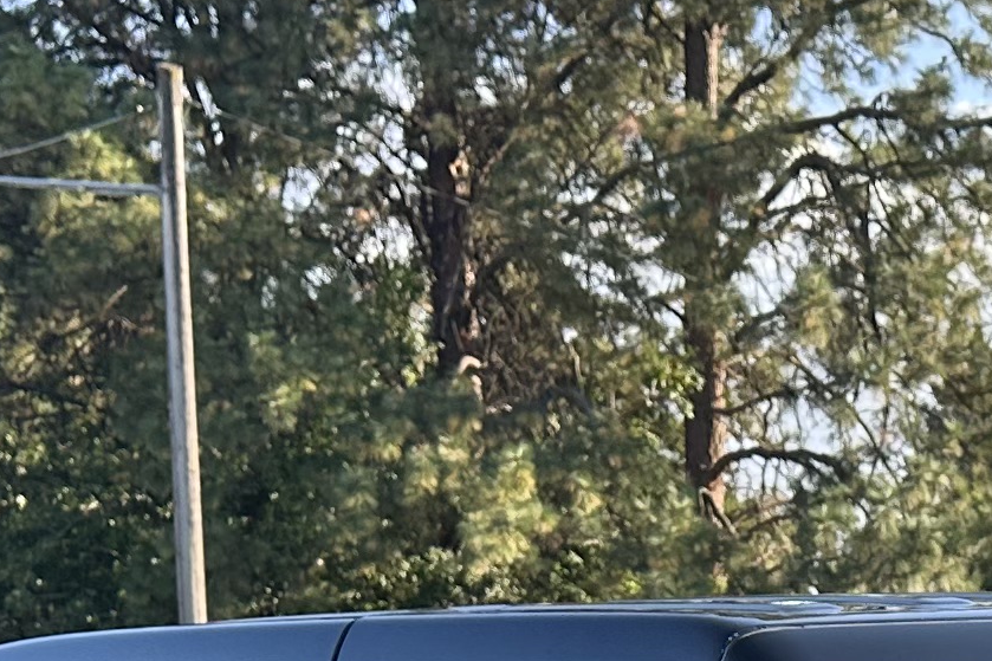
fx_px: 3306
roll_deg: +0.9
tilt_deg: -9.1
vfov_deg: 10.3
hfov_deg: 16.2
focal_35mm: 120
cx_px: 1280
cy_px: 1420
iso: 80
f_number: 1.78
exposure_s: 1/650
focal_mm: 6.86
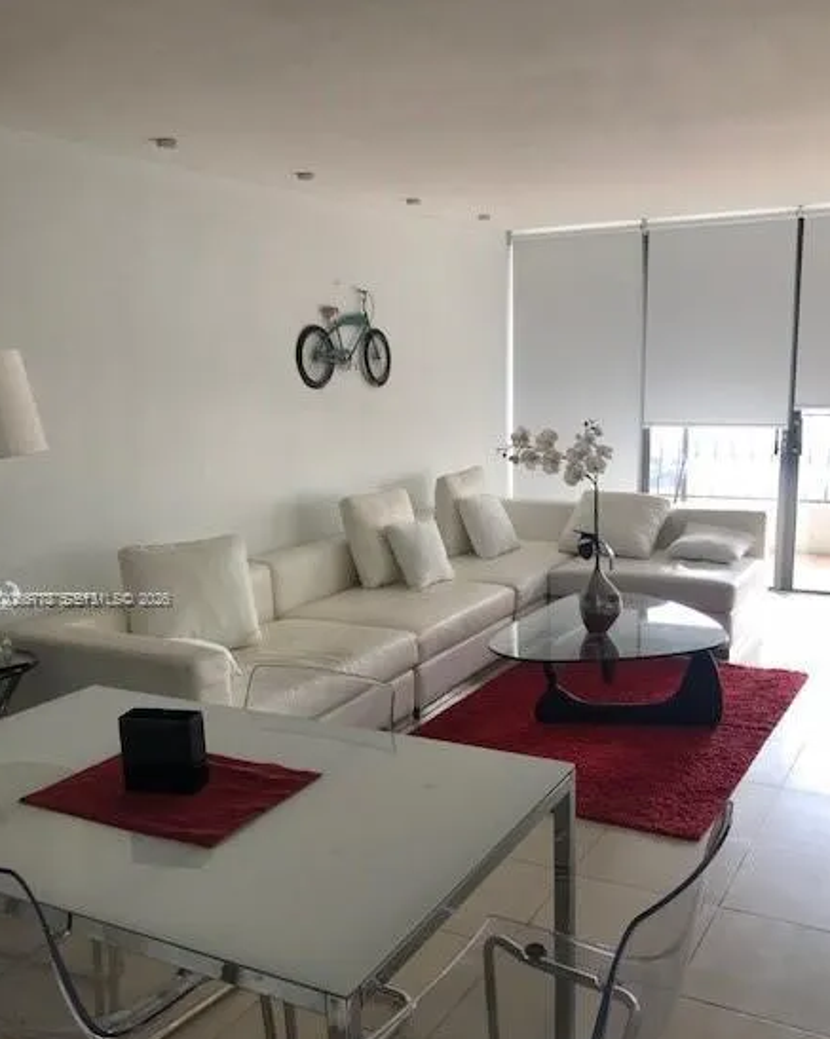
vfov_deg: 55.4
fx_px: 983
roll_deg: +0.3
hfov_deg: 45.7
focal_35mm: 32
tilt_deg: -12.8
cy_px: 600
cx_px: 437
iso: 40
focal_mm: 3.99
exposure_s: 1/120
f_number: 1.8
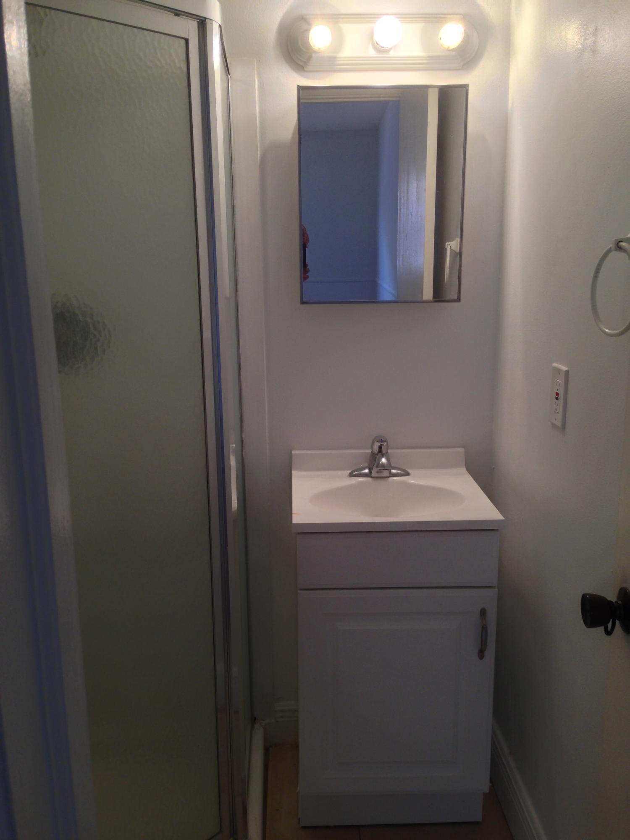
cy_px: 420
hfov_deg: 42.9
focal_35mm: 33
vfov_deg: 55.4
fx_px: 801
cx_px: 315
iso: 64
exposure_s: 1/40
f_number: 2.4
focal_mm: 4.13
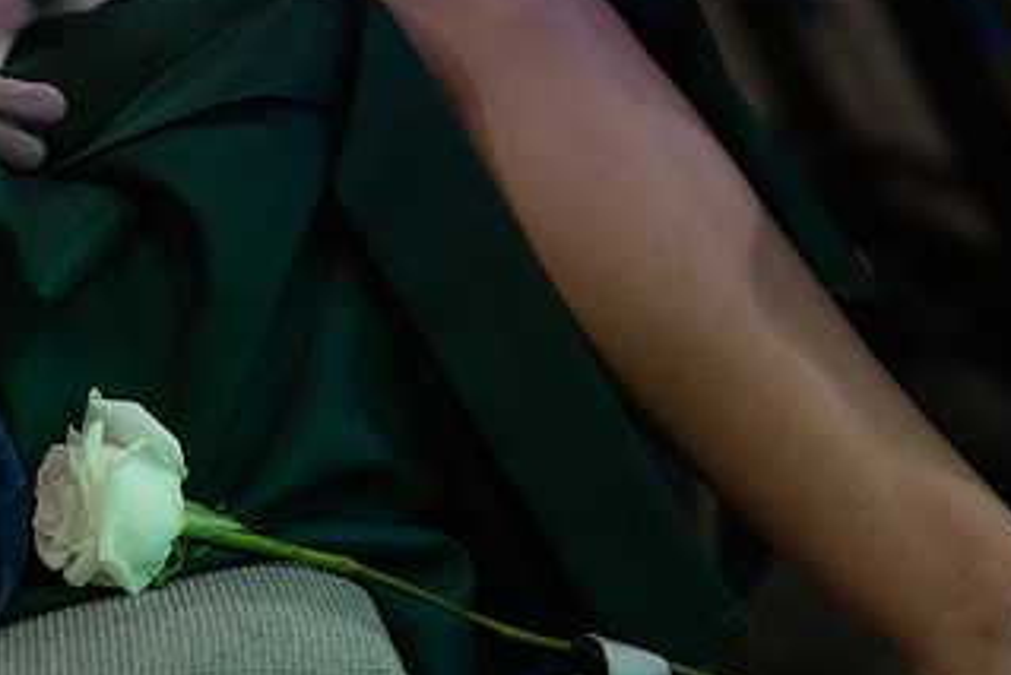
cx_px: 704
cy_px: 591
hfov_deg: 19.5
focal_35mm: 104
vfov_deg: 13.1
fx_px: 2922
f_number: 1.2
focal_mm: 50
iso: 400
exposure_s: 1/500
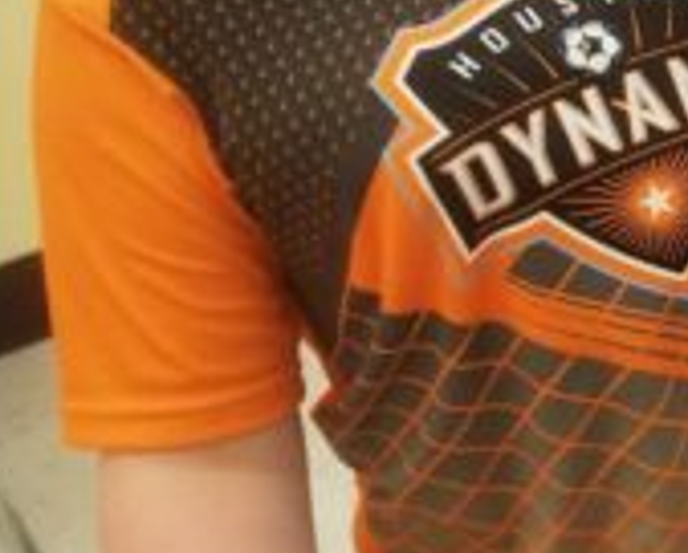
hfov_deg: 13.6
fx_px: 2347
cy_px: 142
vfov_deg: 13.4
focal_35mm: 115
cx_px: 1478
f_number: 1.7
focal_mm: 4.25
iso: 200
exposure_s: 1/60
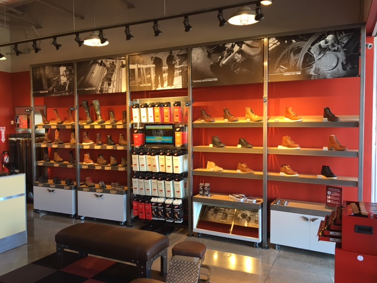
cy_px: 142
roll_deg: +0.1
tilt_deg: -1.5
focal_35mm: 29
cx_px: 188
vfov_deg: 48.2
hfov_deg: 61.7
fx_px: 316
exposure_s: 1/30
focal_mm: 4.15
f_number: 2.2
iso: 32
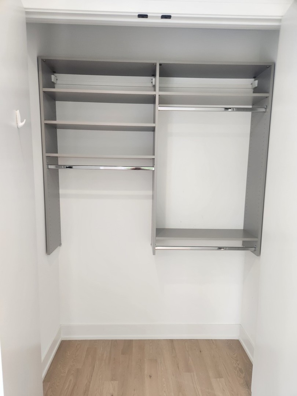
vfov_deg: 73.9
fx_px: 263
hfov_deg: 58.9
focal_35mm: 23
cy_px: 198
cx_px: 148
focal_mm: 5.4
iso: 125
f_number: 1.8
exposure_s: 1/120
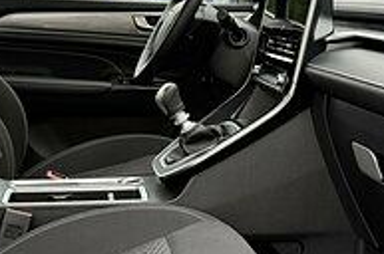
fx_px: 756
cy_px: 94
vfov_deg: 19.1
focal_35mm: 71
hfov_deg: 28.5
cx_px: 163
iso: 100
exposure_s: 1/481
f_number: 1.78
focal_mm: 6.76
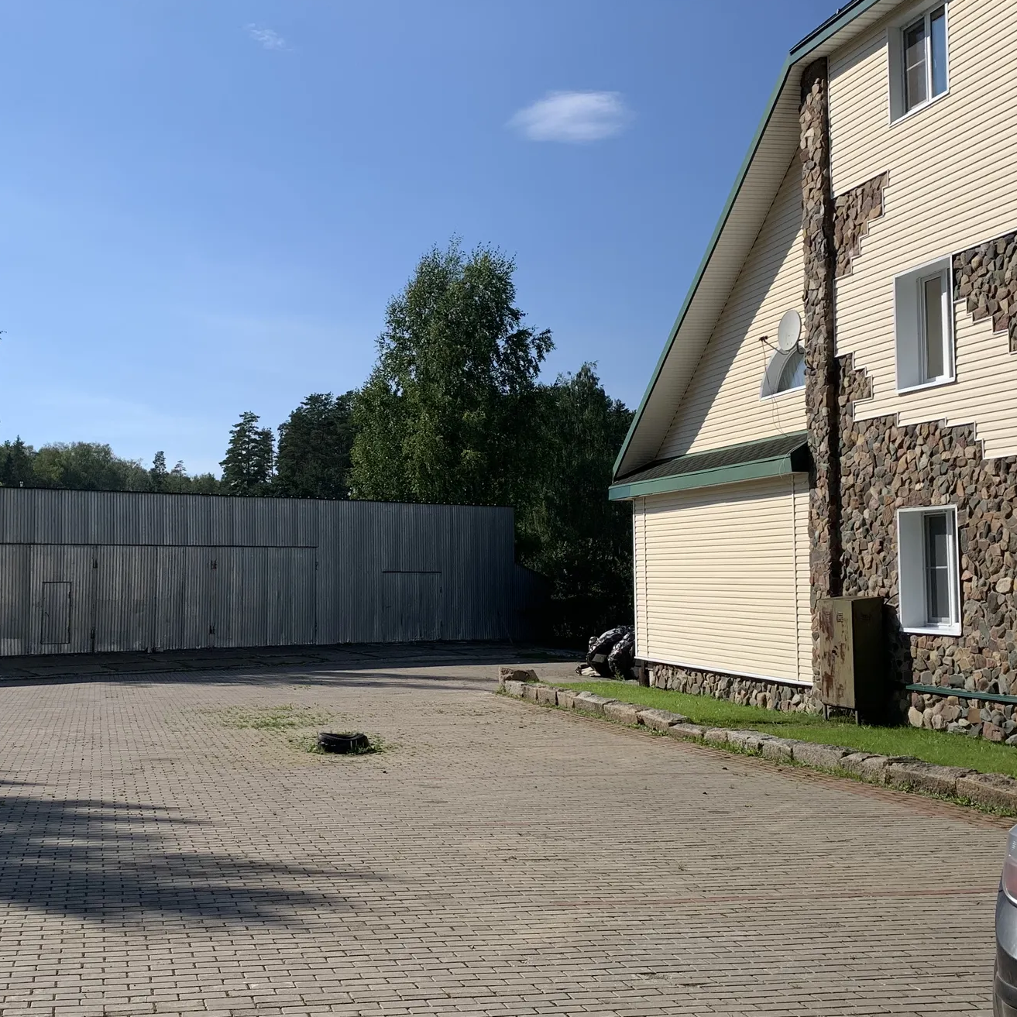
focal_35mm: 42
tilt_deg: +4.2
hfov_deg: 39.6
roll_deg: +0.0
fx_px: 1396
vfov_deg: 40.0
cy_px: 493
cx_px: 356
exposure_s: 1/3401
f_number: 1.8
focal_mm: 4.25
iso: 25
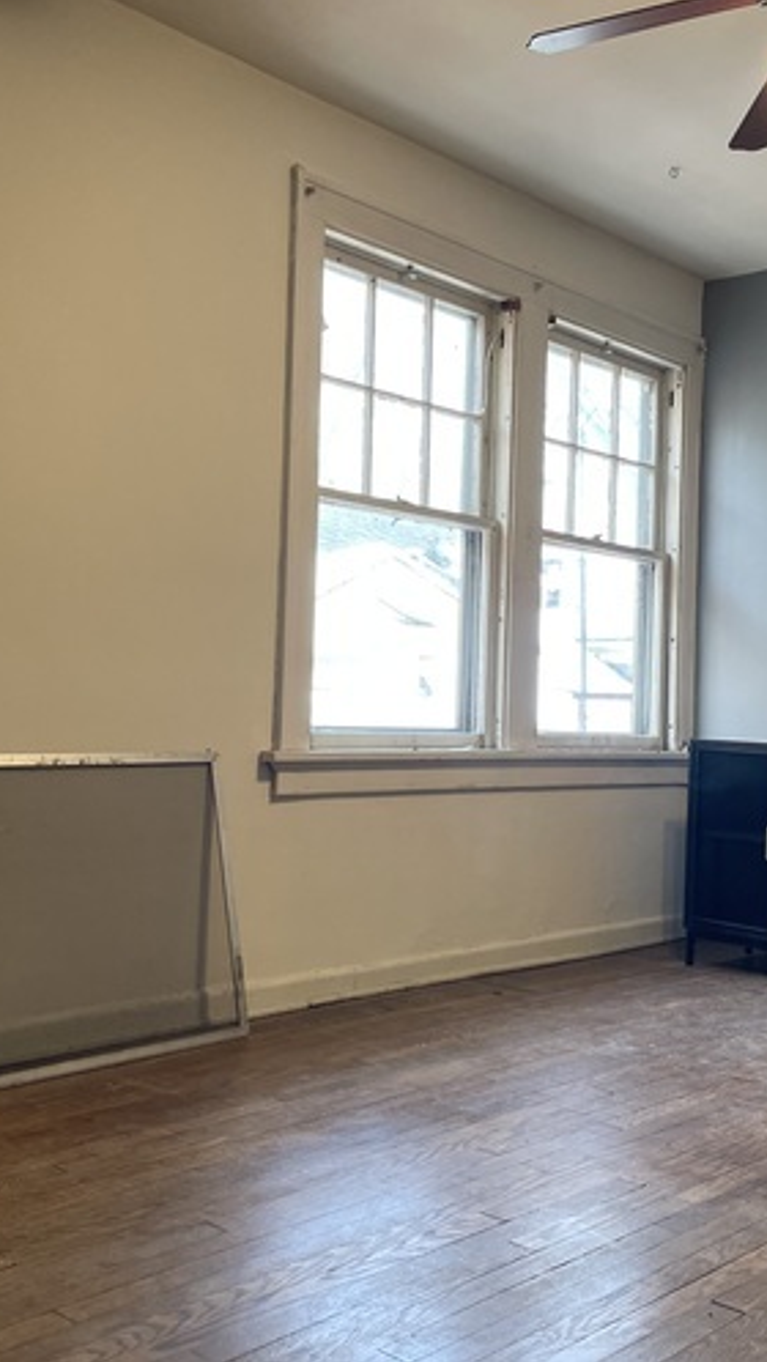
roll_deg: -1.1
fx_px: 1372
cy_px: 680
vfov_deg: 52.8
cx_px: 522
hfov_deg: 30.9
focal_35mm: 38
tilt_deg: +1.9
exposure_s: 1/120
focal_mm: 4.2
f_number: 1.6
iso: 125
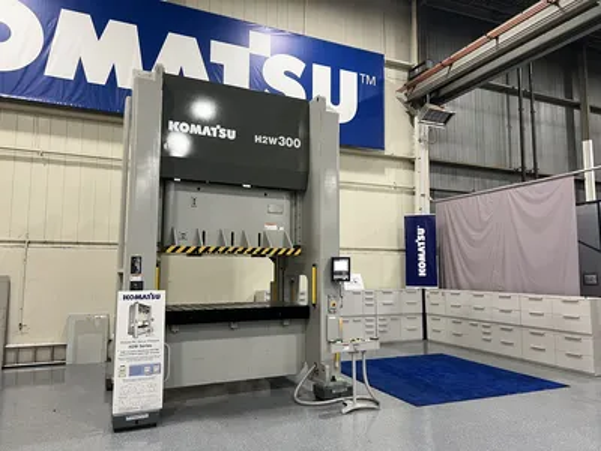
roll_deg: -0.7
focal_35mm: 26
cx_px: 300
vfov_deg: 53.1
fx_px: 451
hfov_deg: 67.3
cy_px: 226
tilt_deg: +6.3
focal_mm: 5.7
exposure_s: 1/60
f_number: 1.5
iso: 160
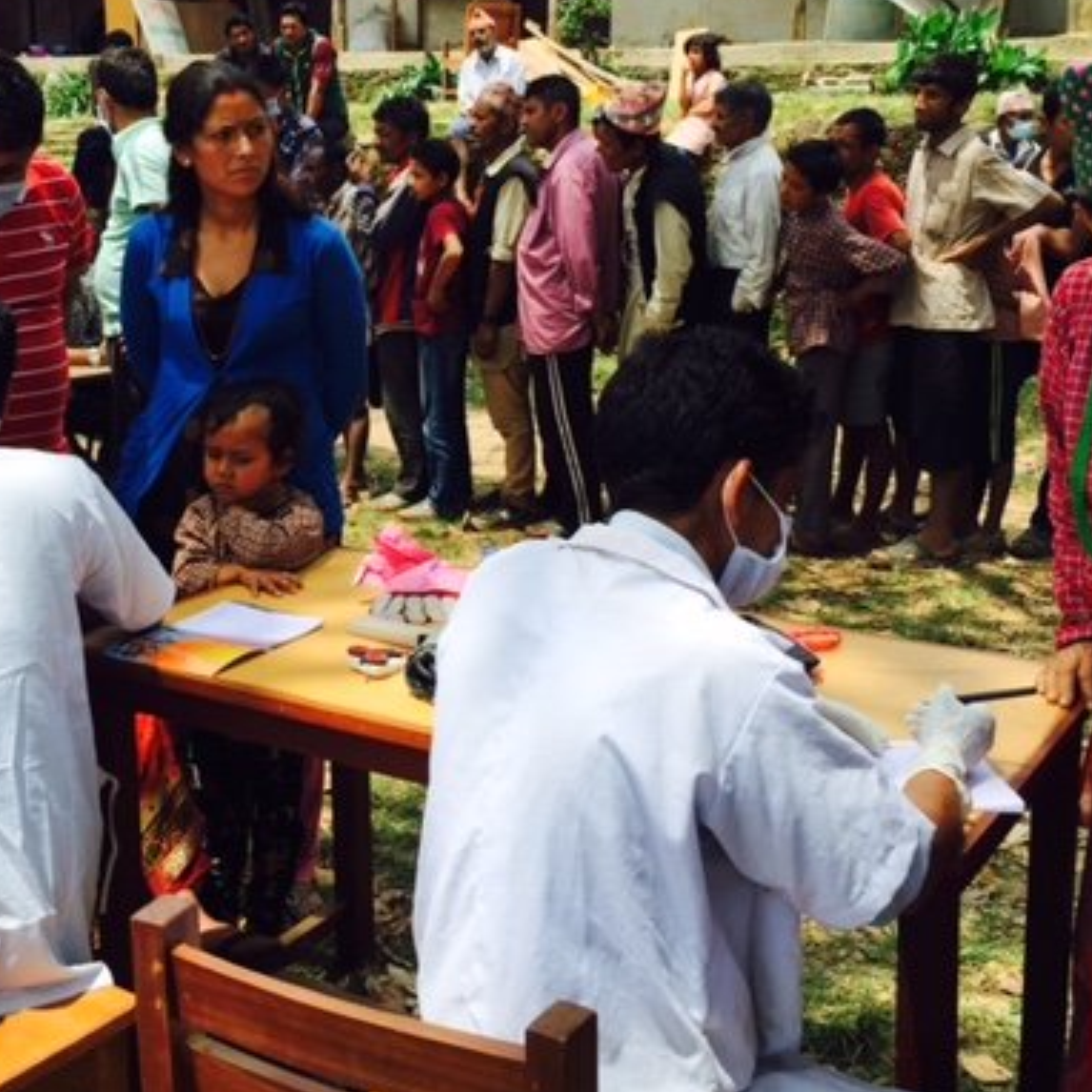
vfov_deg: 38.9
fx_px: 1535
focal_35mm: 43
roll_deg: -1.3
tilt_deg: -10.5
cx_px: 460
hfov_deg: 39.1
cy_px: 415
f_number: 2.2
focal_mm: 4.15
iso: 32
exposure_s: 1/1099
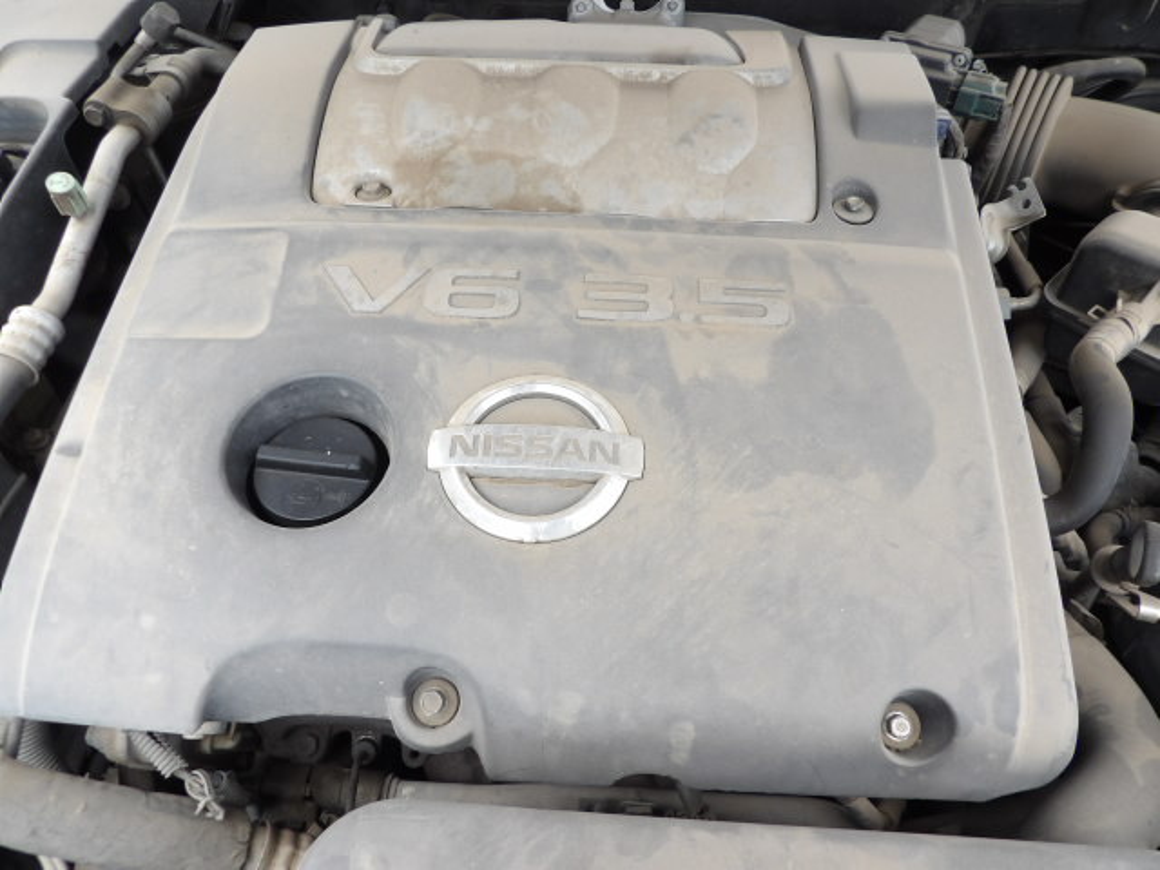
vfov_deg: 56.8
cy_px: 435
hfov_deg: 71.6
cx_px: 580
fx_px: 804
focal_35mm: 24
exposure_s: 1/57
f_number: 3.2
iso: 100
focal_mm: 4.3
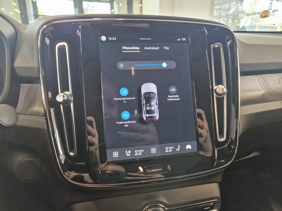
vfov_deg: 58.9
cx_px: 141
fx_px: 187
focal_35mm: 23
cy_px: 106
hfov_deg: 73.9
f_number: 1.8
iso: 800
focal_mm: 5.4
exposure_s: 1/100
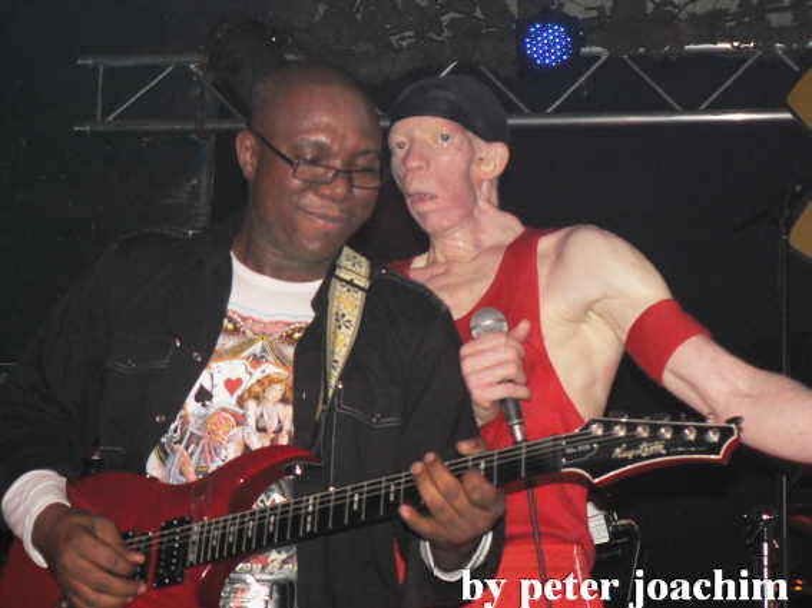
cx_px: 406
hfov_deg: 25.3
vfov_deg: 19.1
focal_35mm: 77
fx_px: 1806
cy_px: 304
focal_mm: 13.1
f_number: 3.2
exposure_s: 1/60
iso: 300
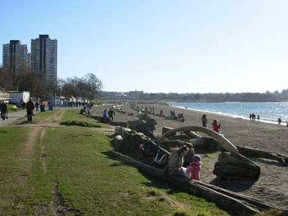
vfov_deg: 33.6
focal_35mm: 43
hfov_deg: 43.8
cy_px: 101
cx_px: 134
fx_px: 358
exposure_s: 1/1024
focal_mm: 6.3
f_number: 2.9
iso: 50
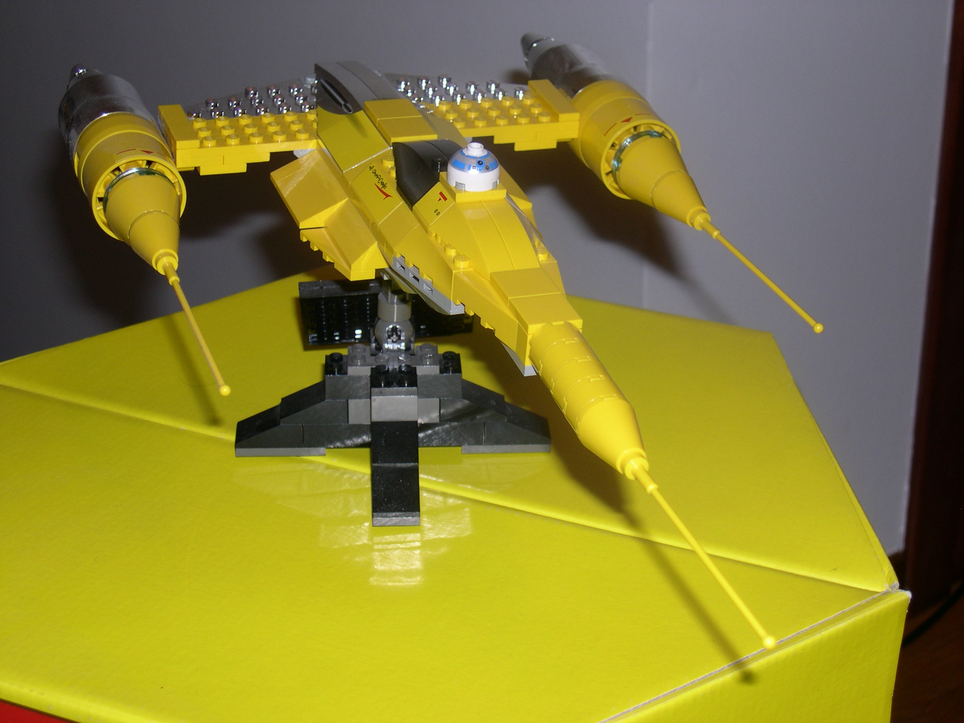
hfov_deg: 29.0
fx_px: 1866
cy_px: 362
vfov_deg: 21.9
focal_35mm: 67
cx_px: 482
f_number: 3.7
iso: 100
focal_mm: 14.2
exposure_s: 1/60
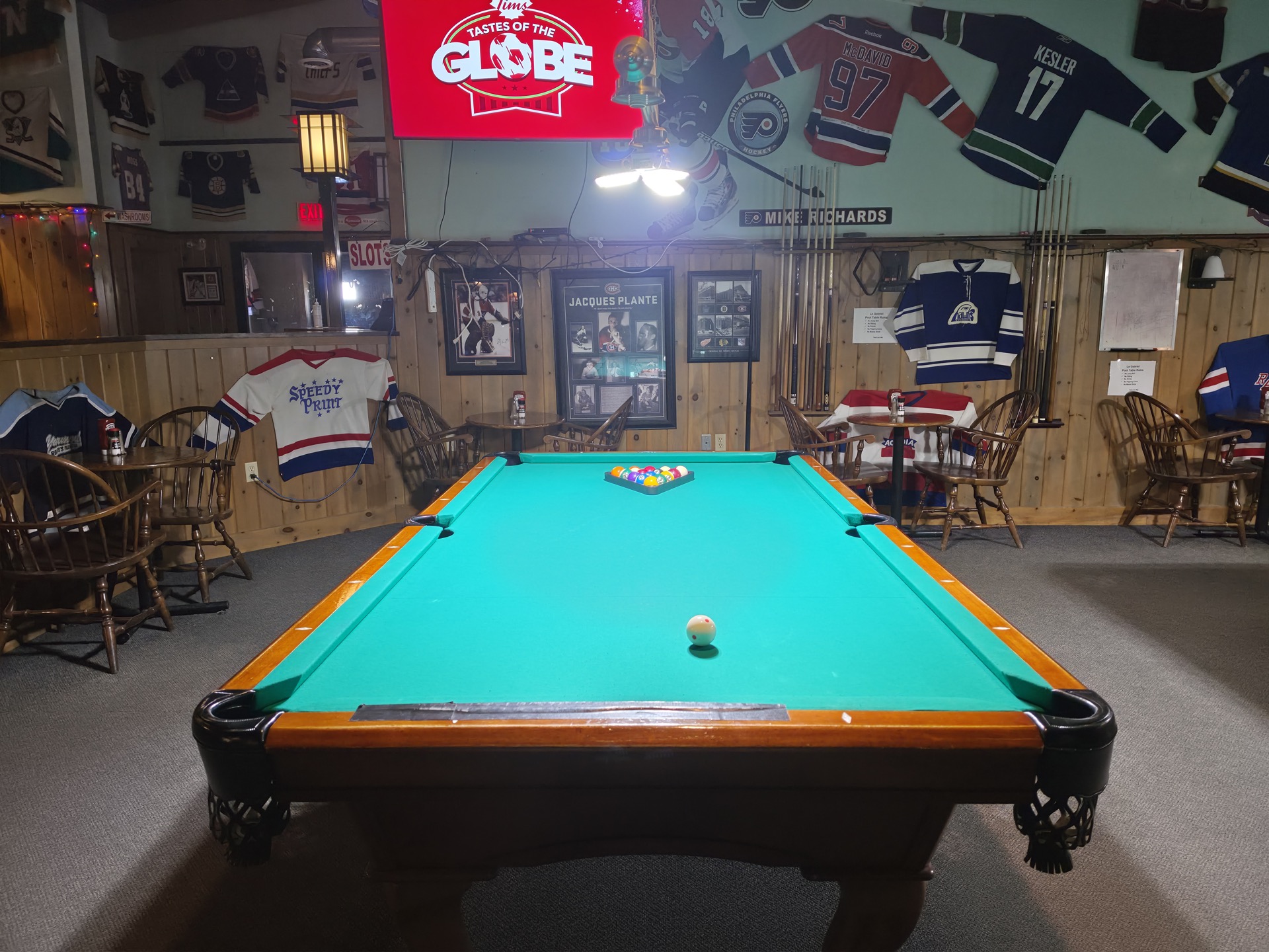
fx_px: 843
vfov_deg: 58.9
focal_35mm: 23
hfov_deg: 73.9
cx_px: 634
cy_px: 476
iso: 160
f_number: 1.4
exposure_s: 1/60
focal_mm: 6.5
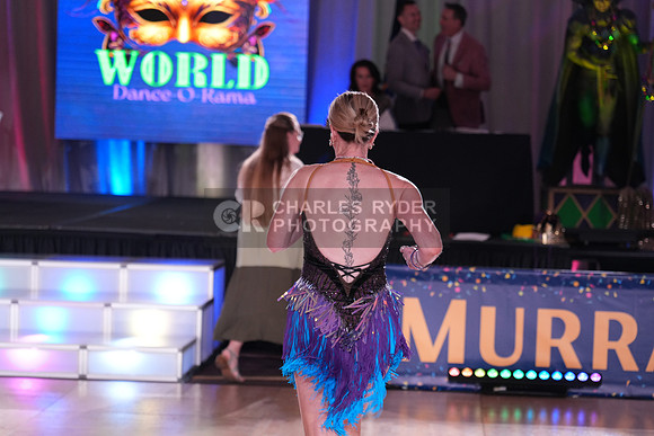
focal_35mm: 103
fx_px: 1872
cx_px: 327
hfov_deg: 19.8
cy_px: 218
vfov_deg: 13.3
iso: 2000
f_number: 4
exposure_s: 1/400
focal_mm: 103
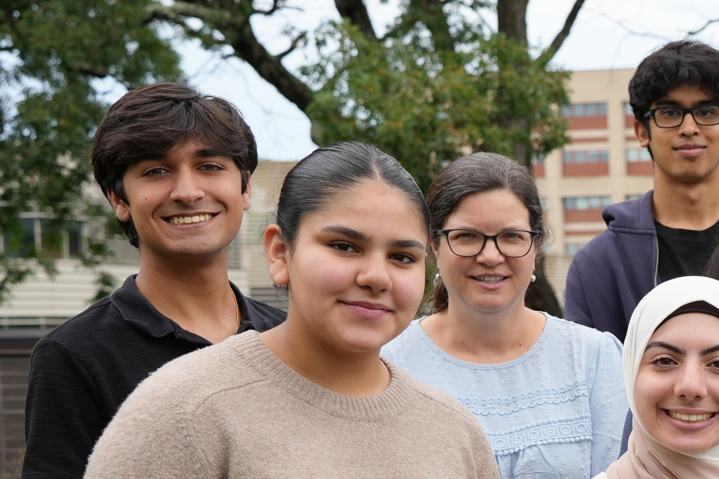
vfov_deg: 11.9
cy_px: 529
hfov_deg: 16.8
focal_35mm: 113
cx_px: 989
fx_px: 2256
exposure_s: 1/400
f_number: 4.5
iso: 100
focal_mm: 36
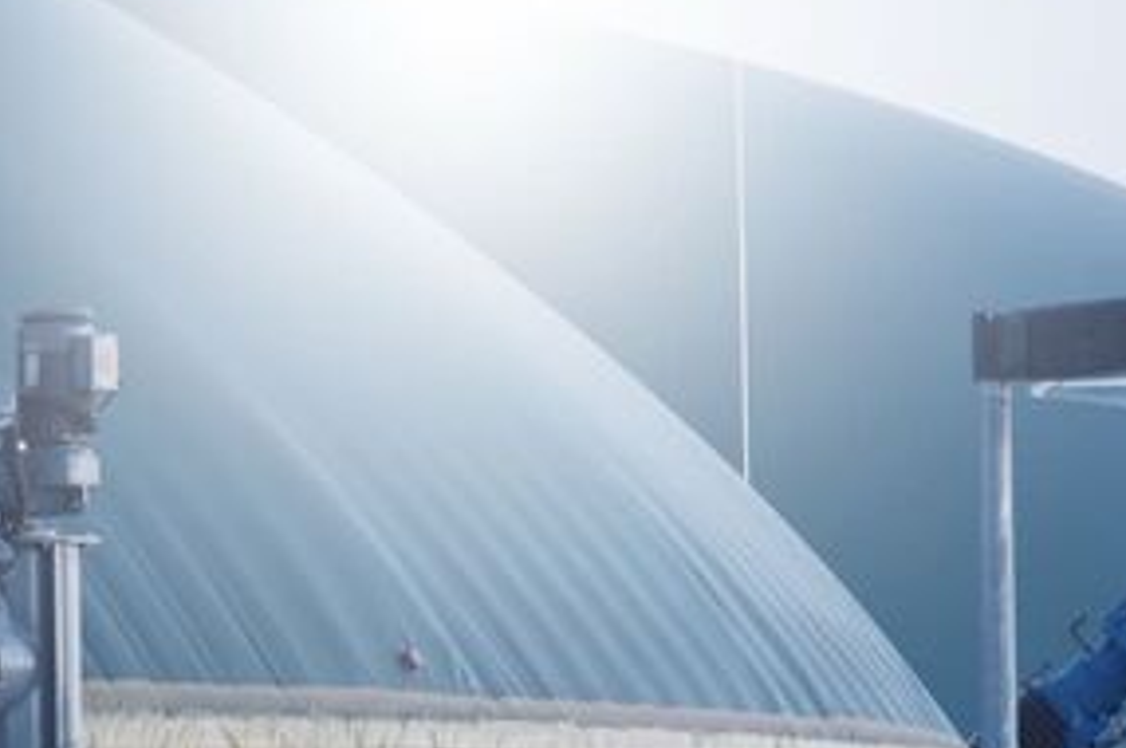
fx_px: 21838
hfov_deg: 3.0
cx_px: 622
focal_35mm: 699
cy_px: 449
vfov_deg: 2.0
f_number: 5.3
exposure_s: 1/80
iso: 400
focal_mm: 260
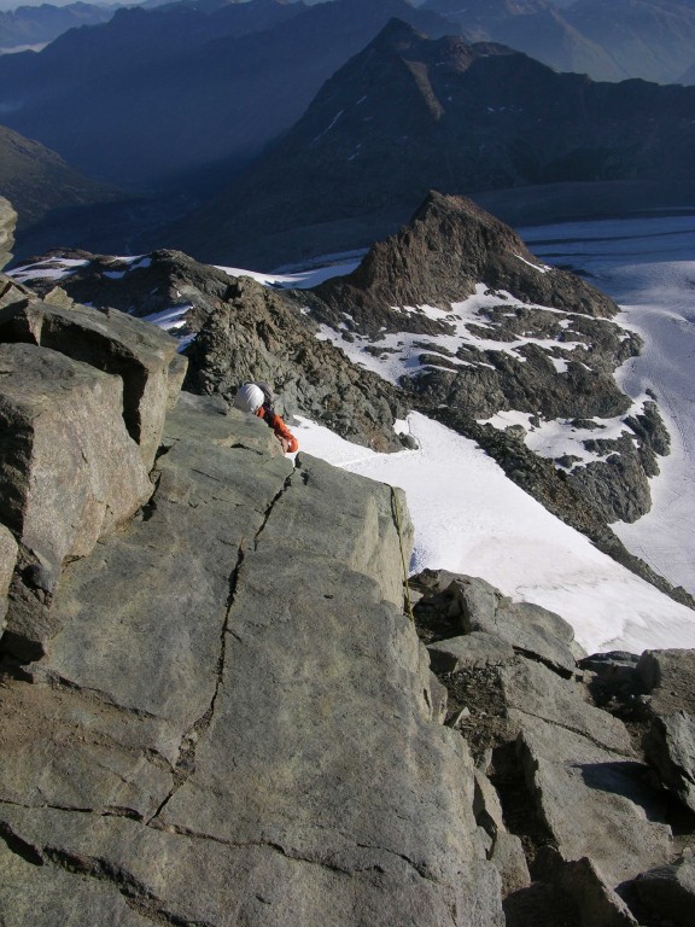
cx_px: 348
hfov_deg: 40.7
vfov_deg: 52.6
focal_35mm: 35
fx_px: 937
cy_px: 464
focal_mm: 8.9
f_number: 6.3
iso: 50
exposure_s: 1/266
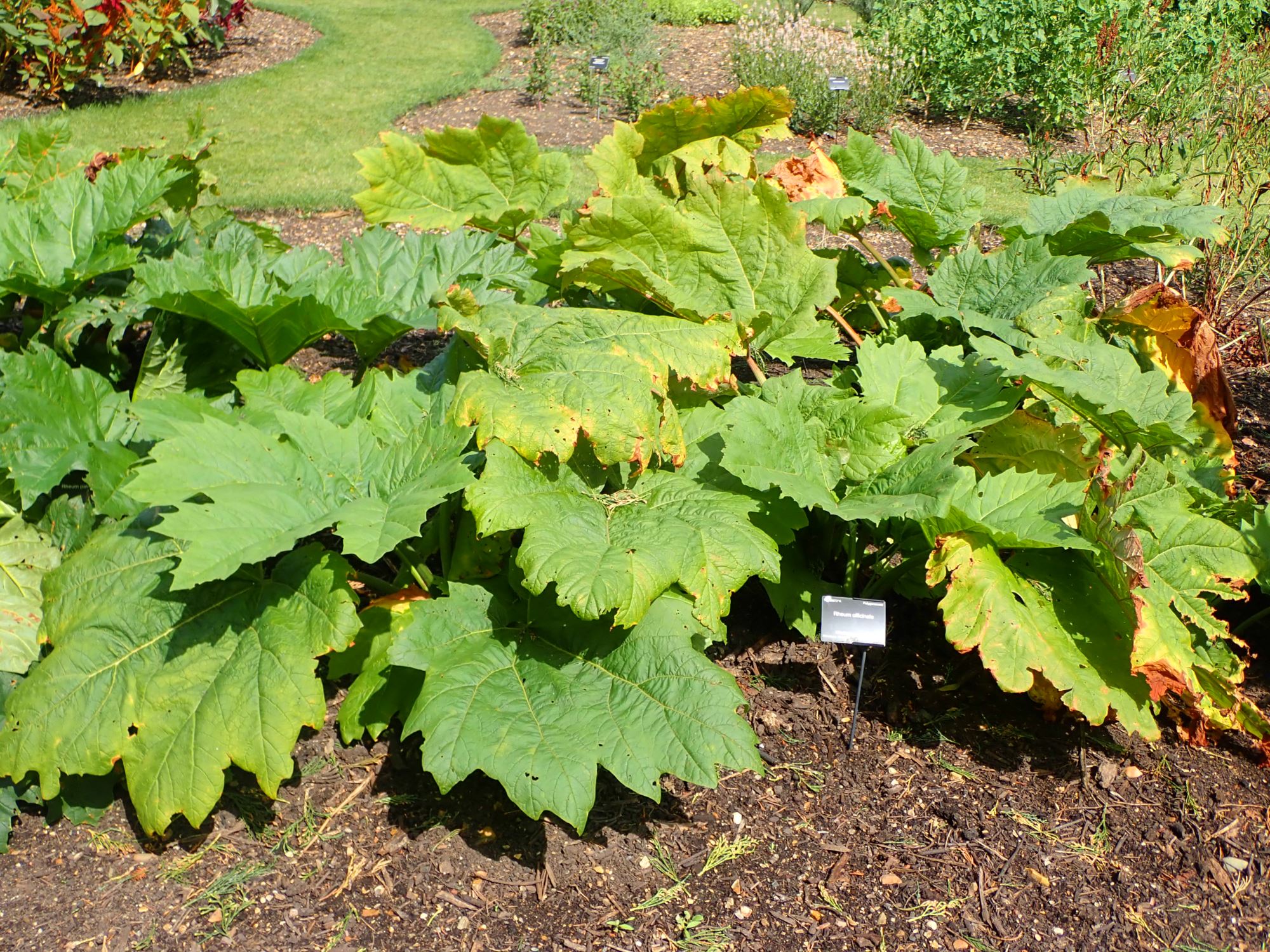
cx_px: 635
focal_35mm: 38
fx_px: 1394
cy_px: 476
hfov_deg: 49.0
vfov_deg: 37.7
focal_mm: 6.86
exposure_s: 1/640
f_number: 3.5
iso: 100
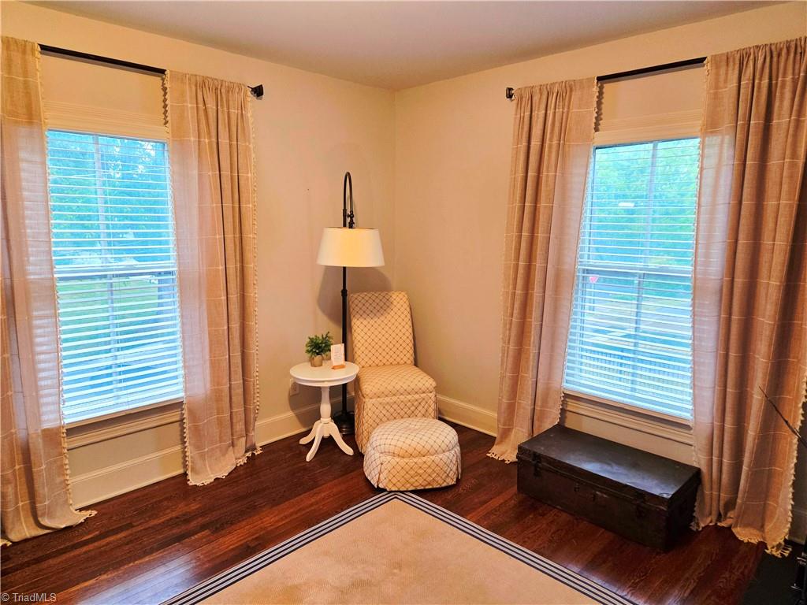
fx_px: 536
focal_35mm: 23
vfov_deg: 58.9
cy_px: 302
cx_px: 404
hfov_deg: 73.9
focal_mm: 5.4
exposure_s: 1/120
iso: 250
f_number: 1.8
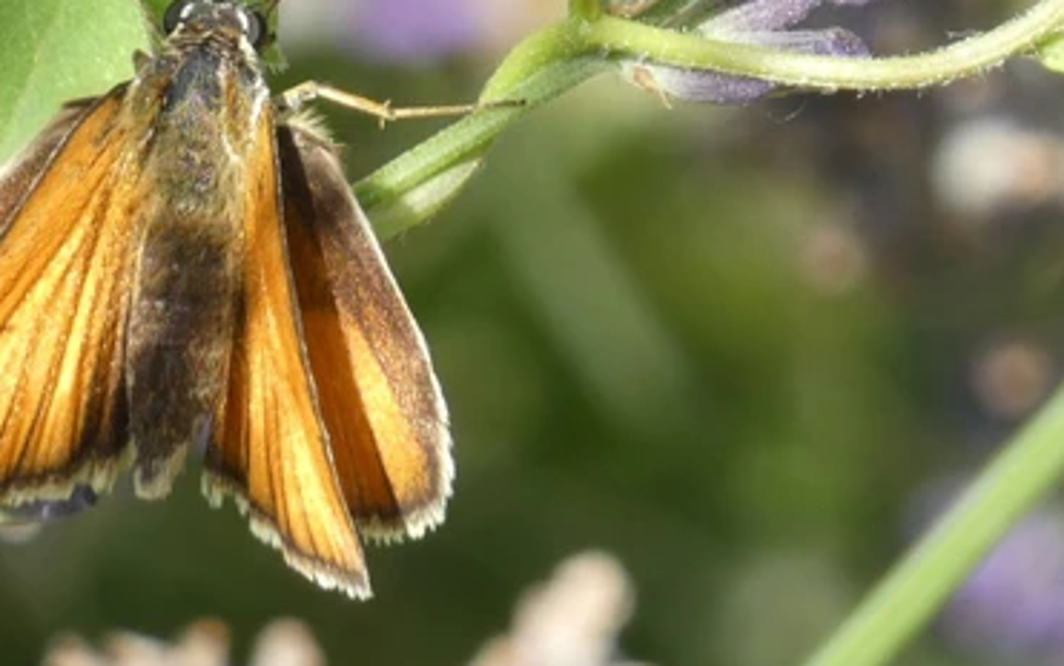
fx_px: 25638
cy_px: 201
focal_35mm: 884
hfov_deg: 2.4
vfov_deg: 1.5
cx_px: 232
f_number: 5.6
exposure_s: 1/100
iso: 125
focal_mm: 86.7
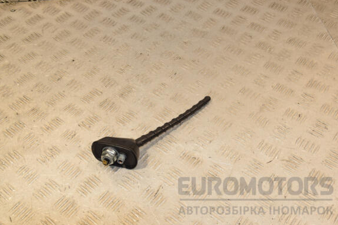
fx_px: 385
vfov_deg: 32.6
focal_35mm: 41
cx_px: 167
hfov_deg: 47.4
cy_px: 107
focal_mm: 26
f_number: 8
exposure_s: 1/200
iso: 800
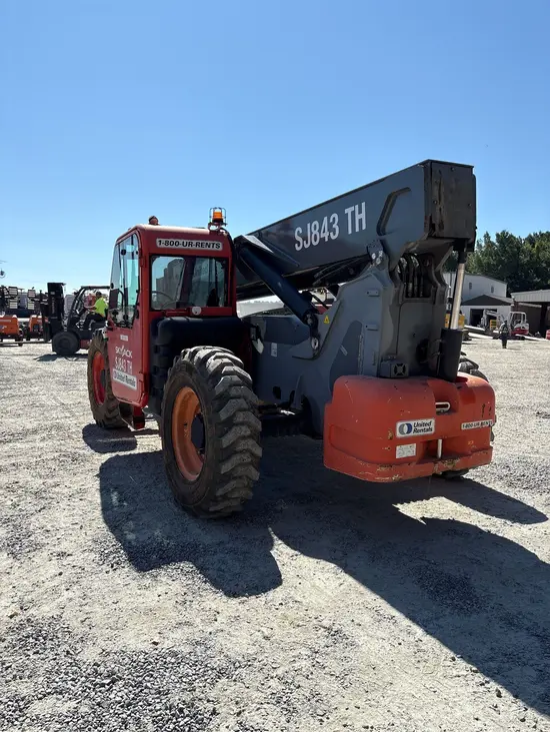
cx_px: 275
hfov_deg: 53.1
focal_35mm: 26
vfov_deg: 67.3
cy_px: 366
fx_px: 551
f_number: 1.6
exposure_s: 1/3831
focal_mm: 5.96
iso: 50
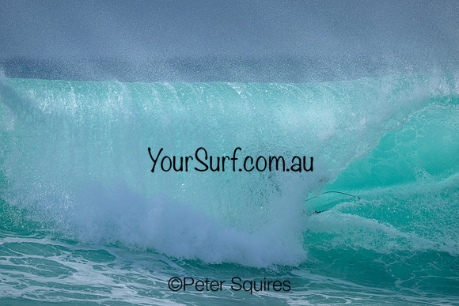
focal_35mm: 800
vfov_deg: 1.7
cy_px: 153
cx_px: 230
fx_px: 10202
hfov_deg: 2.6
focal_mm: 800
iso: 160
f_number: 6.3
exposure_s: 1/2000
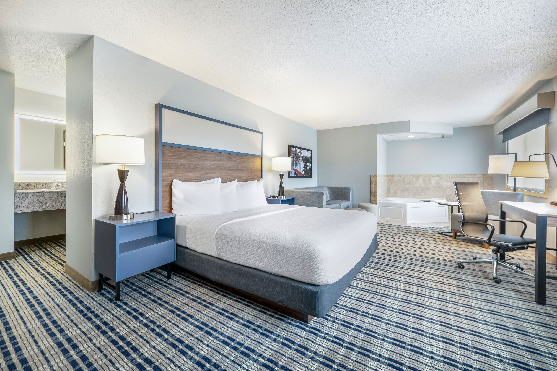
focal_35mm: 14
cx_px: 278
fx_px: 216
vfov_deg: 81.1
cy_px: 186
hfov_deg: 104.3
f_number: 8
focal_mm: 14
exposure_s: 1/2.5
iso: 500
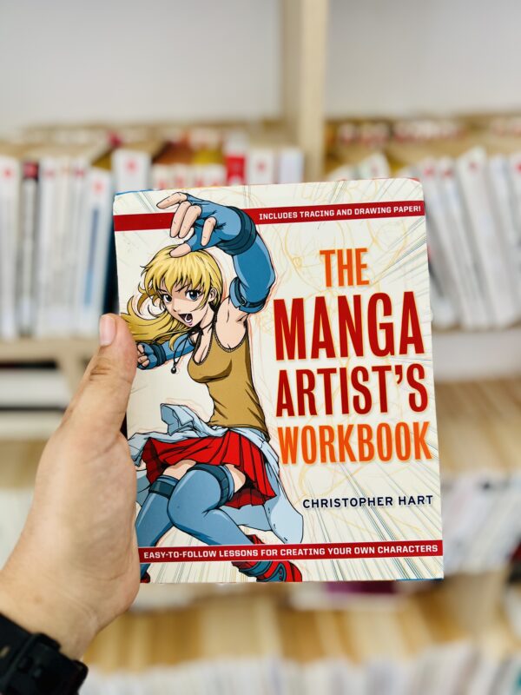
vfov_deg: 67.3
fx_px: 522
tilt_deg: -30.6
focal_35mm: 26
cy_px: 348
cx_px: 260
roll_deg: +1.9
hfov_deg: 53.1
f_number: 1.5
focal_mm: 5.7
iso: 100
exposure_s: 1/121
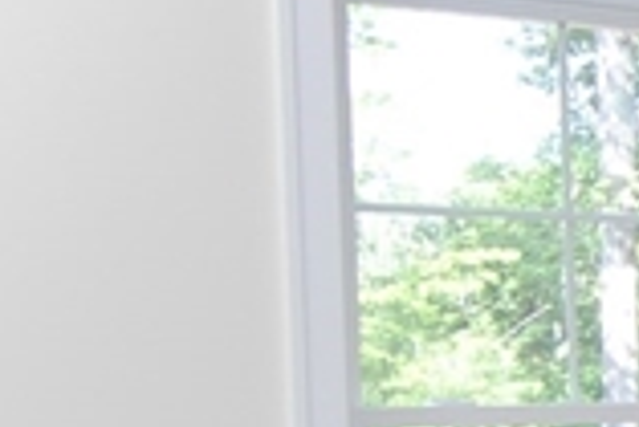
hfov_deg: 13.5
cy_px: 543
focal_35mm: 127
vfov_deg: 10.6
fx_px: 2261
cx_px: 1331
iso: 200
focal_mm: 13
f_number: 4.5
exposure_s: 1/80
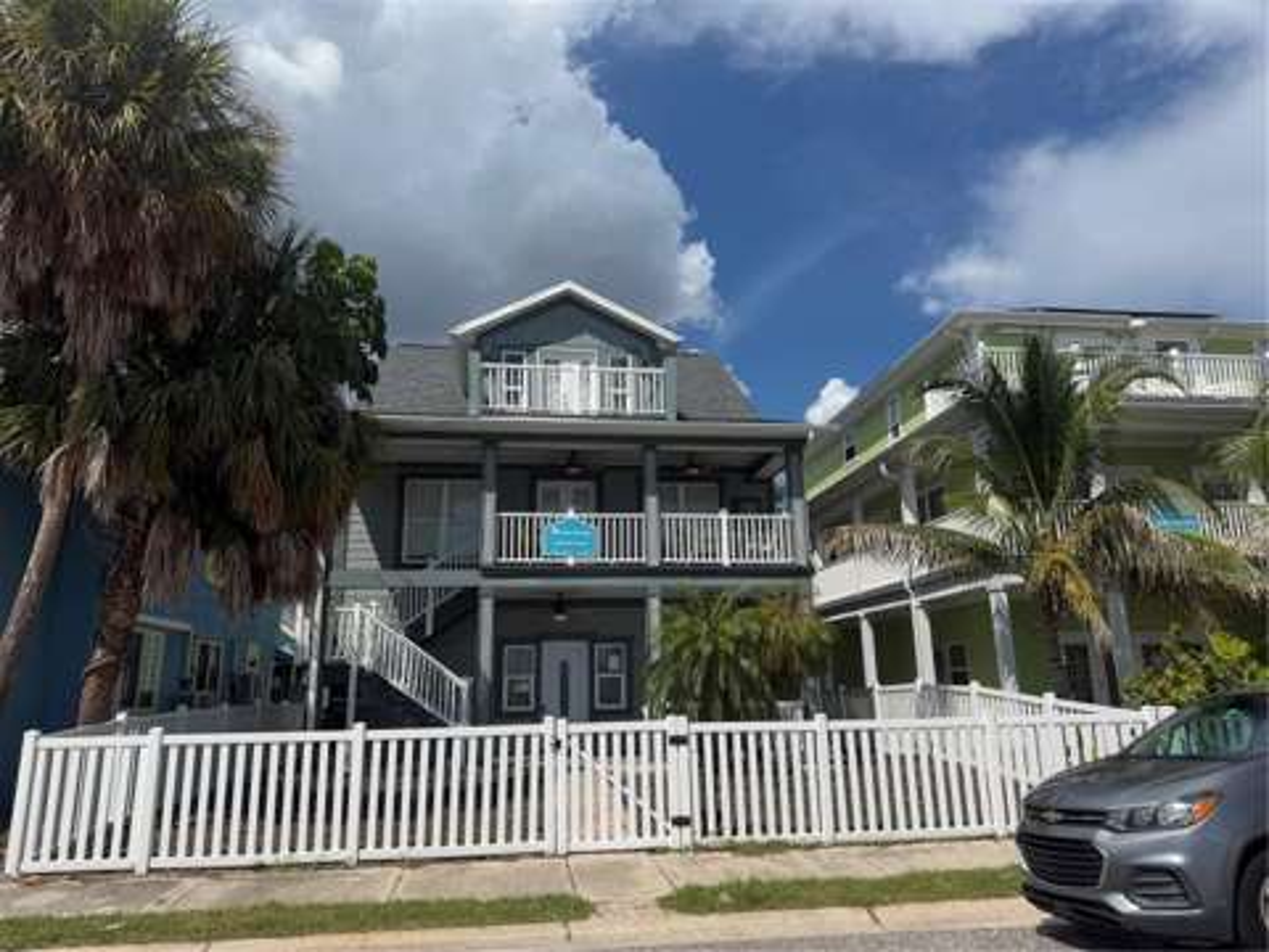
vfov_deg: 56.8
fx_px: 880
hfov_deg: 71.6
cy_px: 476
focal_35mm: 24
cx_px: 634
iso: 80
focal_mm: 6.76
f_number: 1.78
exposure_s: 1/9091
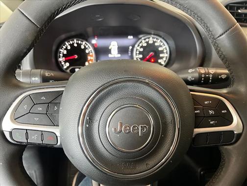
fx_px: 186
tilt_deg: -28.3
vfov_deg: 53.1
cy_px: 93
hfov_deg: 67.3
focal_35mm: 26
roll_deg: -0.9
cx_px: 124
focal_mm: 5.7
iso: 640
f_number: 1.5
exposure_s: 1/30
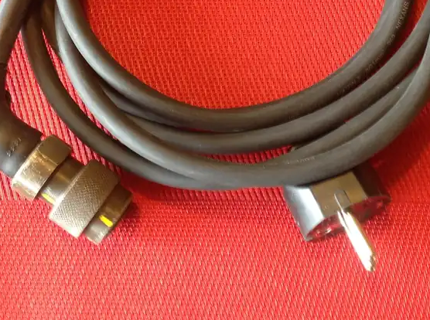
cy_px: 52
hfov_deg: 30.8
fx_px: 781
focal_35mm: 63
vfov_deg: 22.8
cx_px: 210
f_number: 2.4
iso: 80
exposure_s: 1/15
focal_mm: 4.28
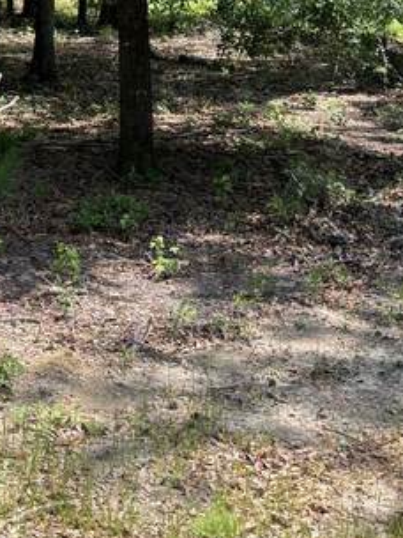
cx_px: -120
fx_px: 1273
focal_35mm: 82
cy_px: -143
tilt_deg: +1.0
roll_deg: -0.5
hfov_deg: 17.0
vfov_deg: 21.7
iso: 50
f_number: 1.6
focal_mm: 5.96
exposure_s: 1/615
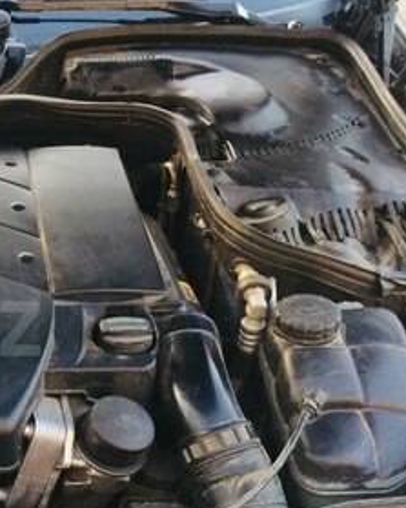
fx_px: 1007
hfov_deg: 20.5
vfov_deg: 28.2
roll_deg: -0.3
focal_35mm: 67
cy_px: 329
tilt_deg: -38.1
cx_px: -146
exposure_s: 1/33
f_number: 2.2
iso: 50
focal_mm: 4.15
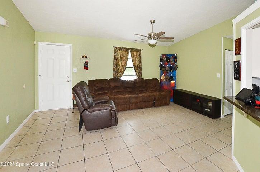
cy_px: 86
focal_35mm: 15
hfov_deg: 100.5
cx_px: 130
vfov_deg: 77.1
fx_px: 108
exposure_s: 1/60
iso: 640
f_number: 6.3
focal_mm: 10
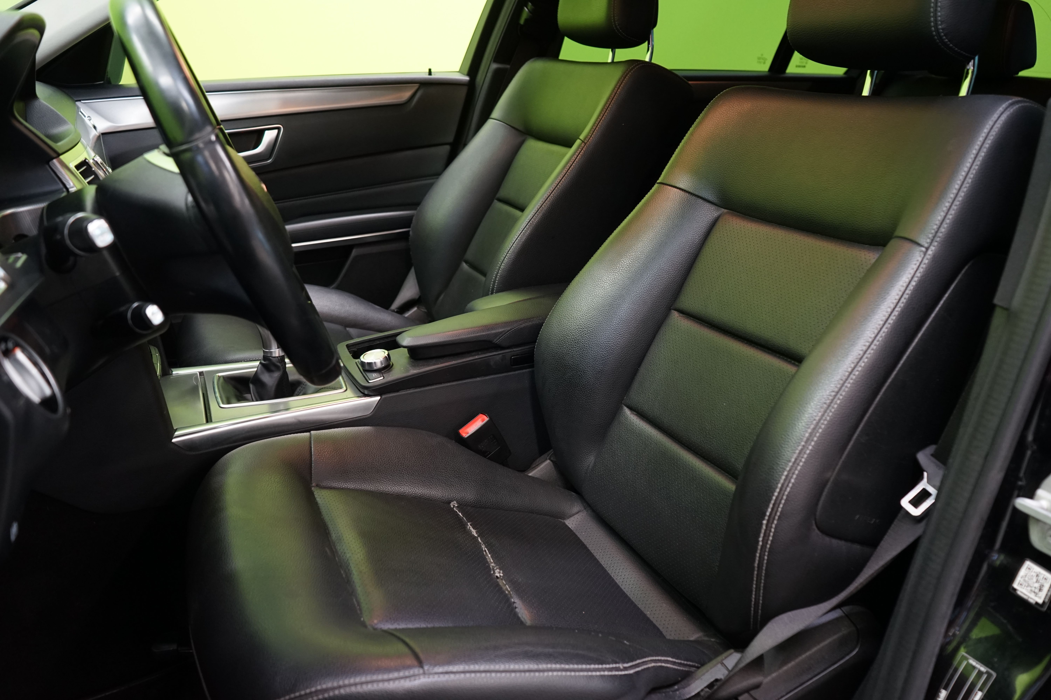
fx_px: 905
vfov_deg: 42.3
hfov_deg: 60.3
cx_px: 526
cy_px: 350
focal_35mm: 31
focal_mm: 31
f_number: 5
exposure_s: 1/20
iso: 1600
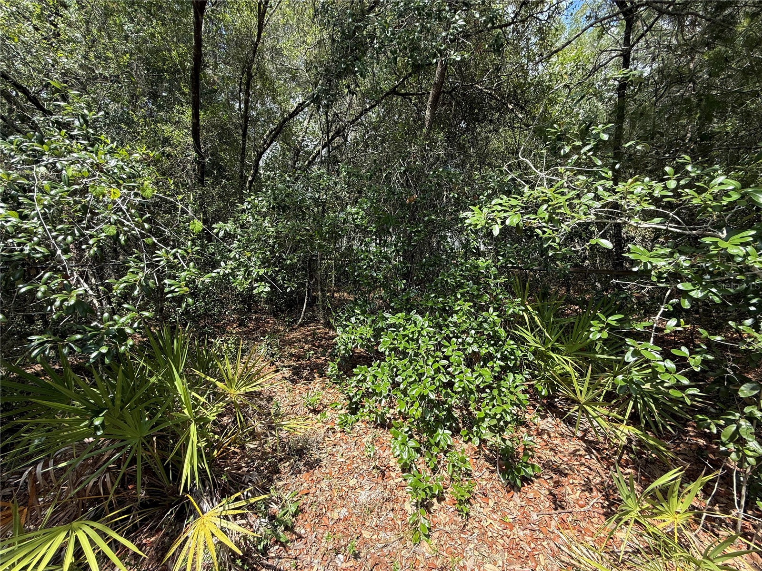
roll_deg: +1.0
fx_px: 308
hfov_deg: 102.1
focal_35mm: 14
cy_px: 286
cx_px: 381
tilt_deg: -6.3
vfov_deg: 85.7
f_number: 2.2
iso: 50
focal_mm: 2.22
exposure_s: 1/436
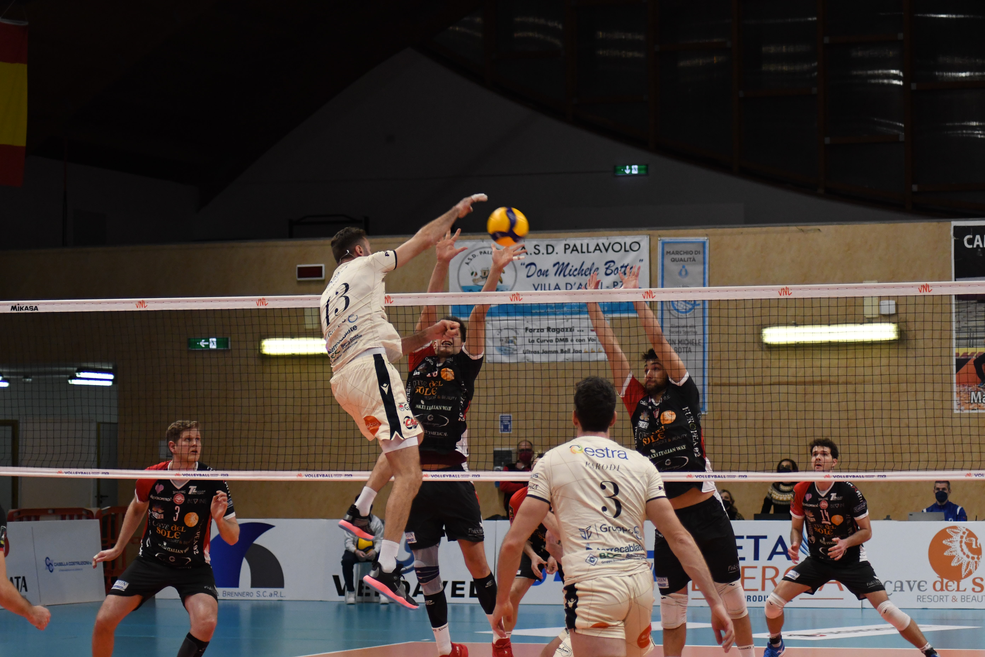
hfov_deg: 19.5
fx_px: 2873
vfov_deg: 13.0
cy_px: 328
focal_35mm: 105
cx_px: 492
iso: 2500
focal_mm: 70
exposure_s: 1/800
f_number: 4
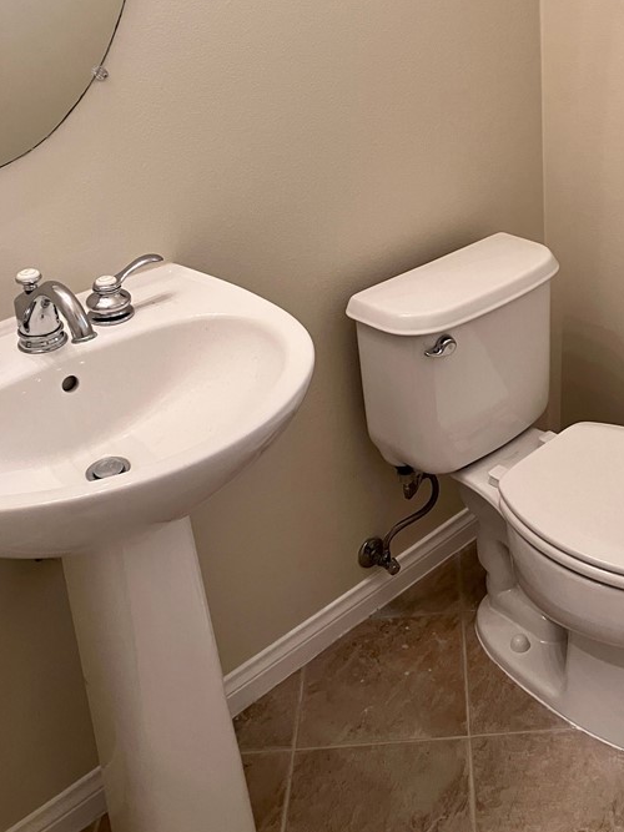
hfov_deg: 33.1
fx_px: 1034
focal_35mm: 43
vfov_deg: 42.8
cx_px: 451
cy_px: 232
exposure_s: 1/60
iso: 250
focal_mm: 3.99
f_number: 1.8
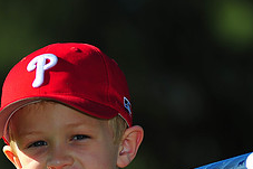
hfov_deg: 4.5
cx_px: 85
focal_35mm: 460
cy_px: 209
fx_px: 3230
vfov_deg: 3.0
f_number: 4
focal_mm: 180
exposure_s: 1/2000
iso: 200
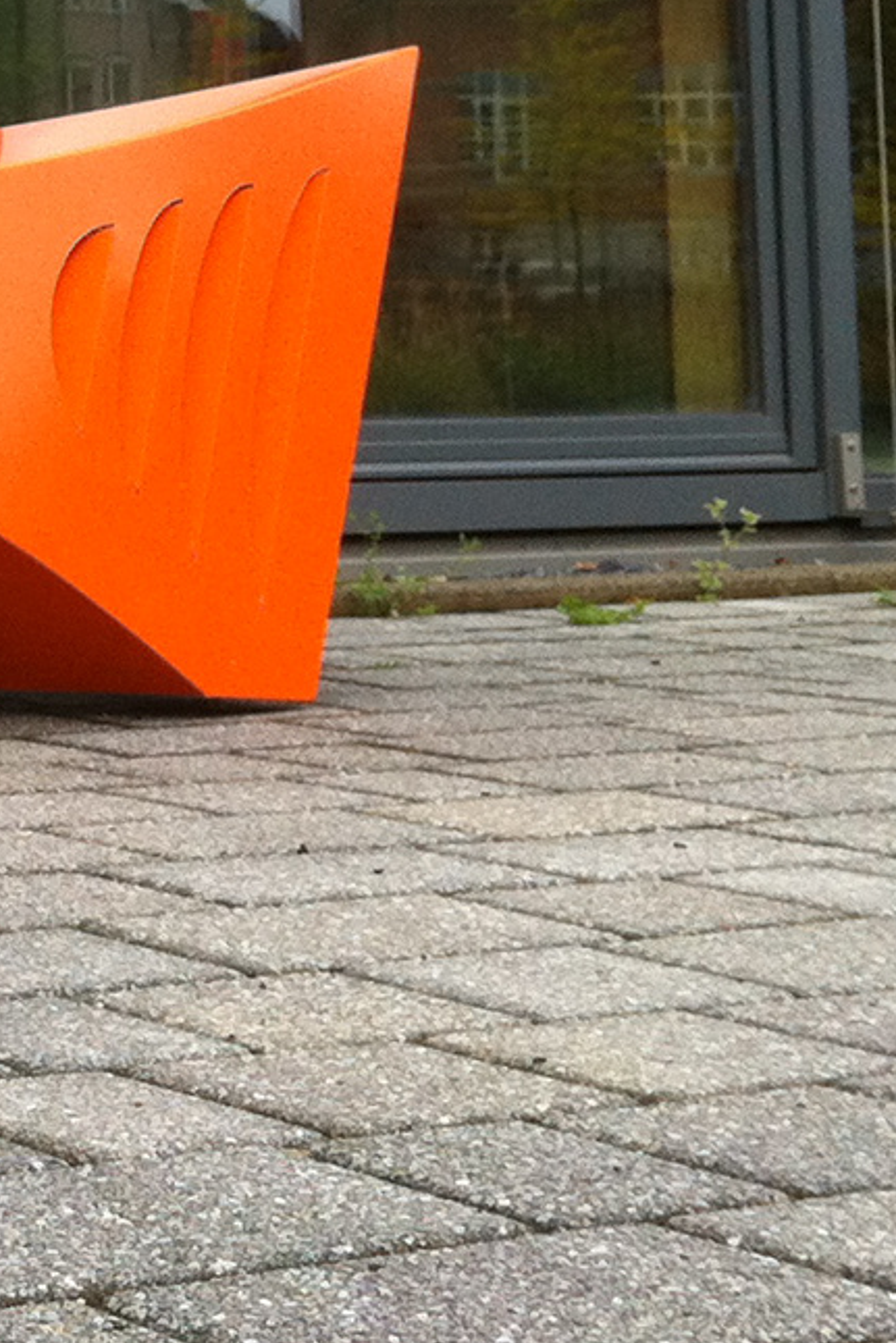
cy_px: 35
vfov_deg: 18.5
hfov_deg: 11.8
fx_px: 4030
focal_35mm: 108
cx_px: -661
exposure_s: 1/60
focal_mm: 3.85
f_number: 2.8
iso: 100
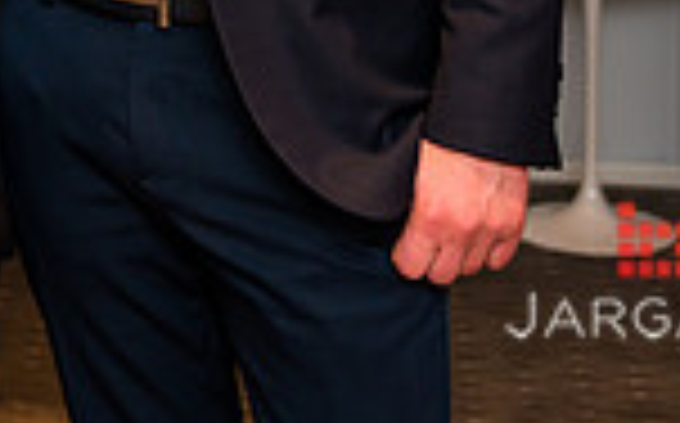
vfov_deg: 7.9
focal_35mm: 157
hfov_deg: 12.6
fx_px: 2906
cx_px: -369
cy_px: -432
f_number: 4
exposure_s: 1/200
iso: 640
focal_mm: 40
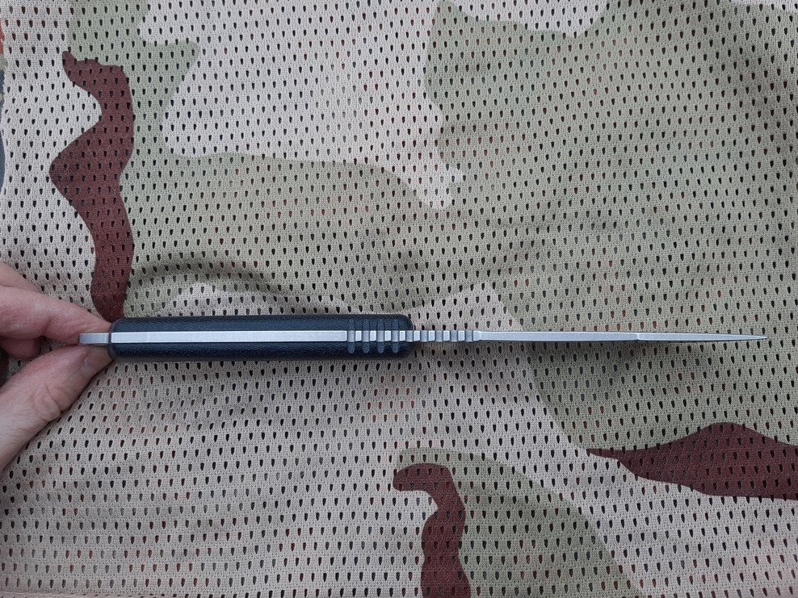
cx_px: 387
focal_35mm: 27
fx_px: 622
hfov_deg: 65.3
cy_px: 281
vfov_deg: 51.3
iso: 125
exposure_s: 1/60
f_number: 2
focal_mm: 4.6
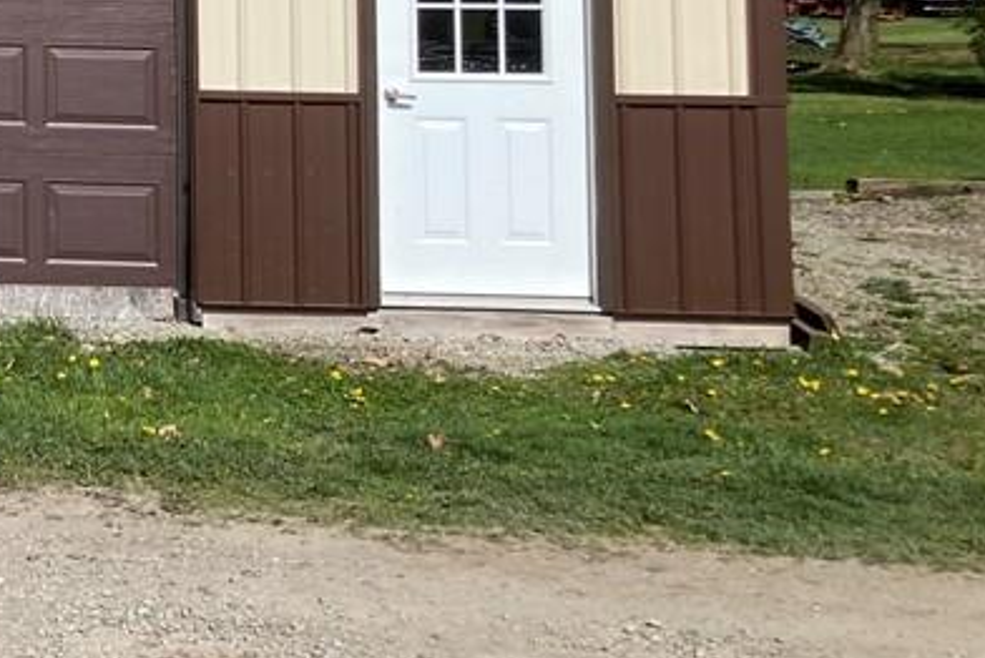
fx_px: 2081
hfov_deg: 23.6
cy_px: -206
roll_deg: -0.7
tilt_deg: +4.6
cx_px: -279
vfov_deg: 16.9
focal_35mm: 76
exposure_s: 1/3040
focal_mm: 3.99
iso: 20
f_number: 1.8
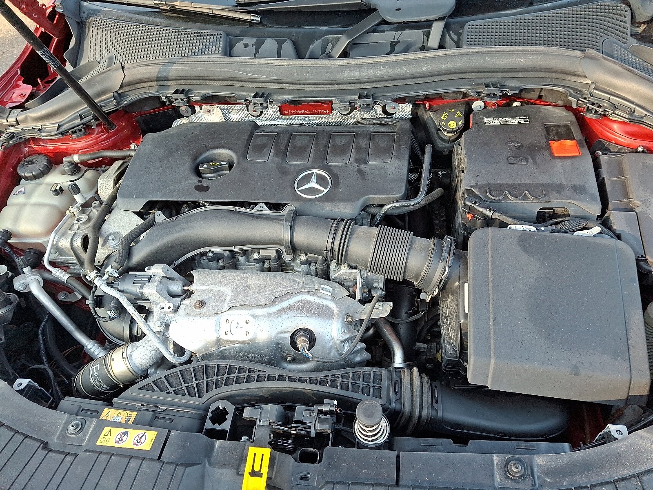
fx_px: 472
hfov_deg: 69.4
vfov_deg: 54.9
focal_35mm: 25
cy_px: 245
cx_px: 326
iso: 31
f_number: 1.8
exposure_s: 1/120
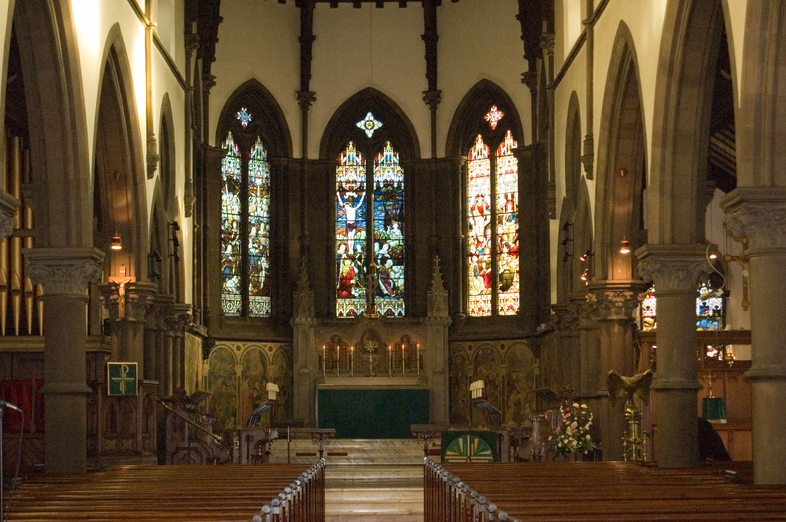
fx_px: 1800
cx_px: 393
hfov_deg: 24.6
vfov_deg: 16.5
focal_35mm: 82
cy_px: 261
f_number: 5.6
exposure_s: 1/60
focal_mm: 55
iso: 1600
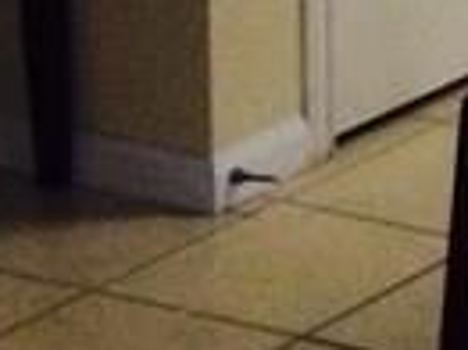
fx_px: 3174
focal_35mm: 235
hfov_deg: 7.8
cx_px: 1157
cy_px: -721
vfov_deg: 5.8
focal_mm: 4.12
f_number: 2.2
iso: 320
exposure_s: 1/30
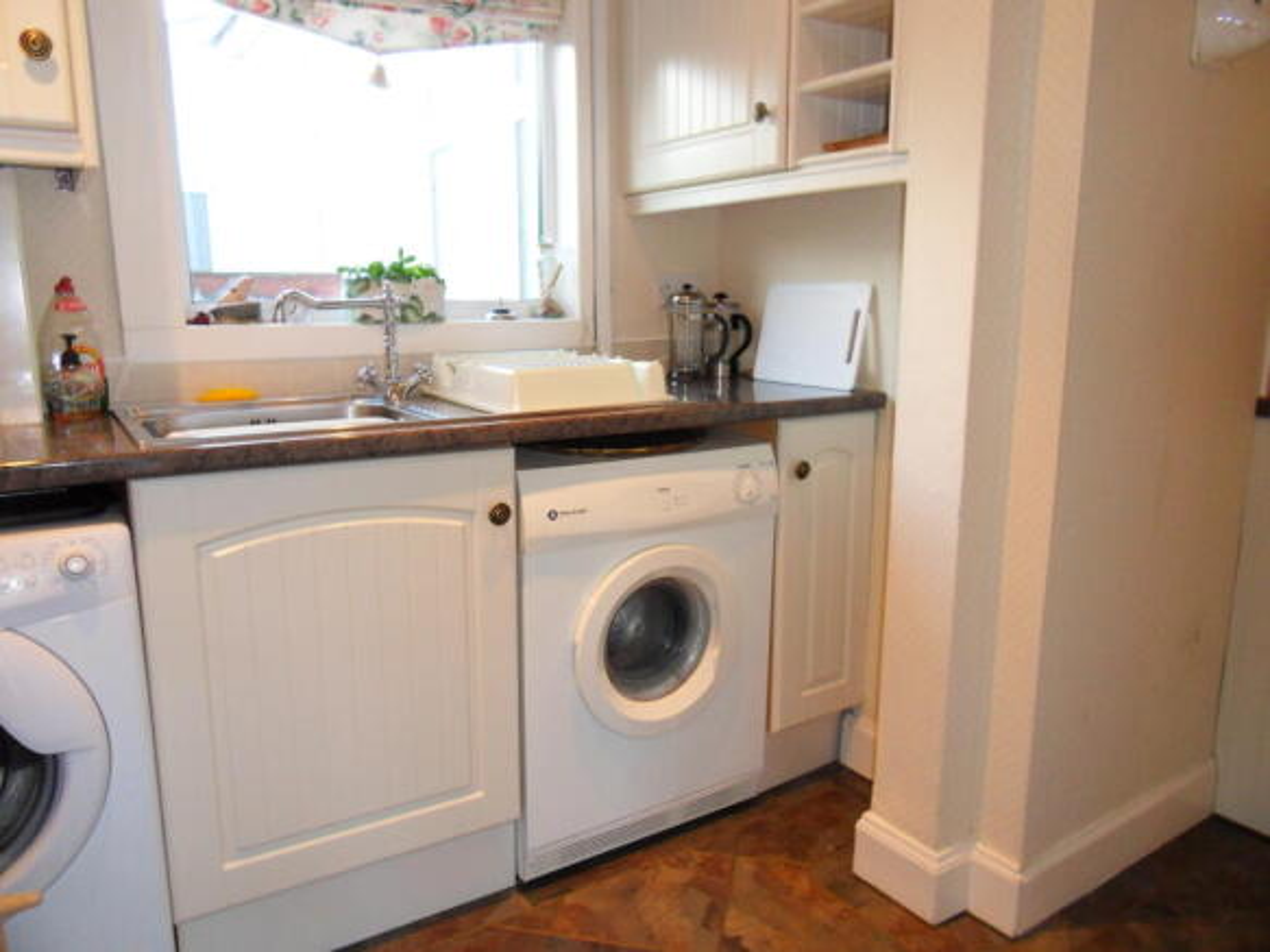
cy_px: 476
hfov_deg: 71.6
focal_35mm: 24
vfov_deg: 56.8
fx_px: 880
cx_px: 635
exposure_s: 1/30
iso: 200
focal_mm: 4.2
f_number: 3.3
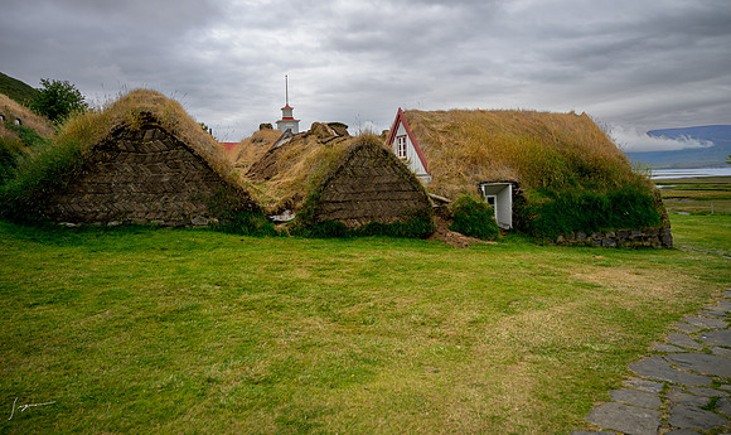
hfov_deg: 70.9
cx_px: 368
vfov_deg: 45.8
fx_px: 513
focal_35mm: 26
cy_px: 184
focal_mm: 24.5
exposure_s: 1/400
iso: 360
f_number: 2.8
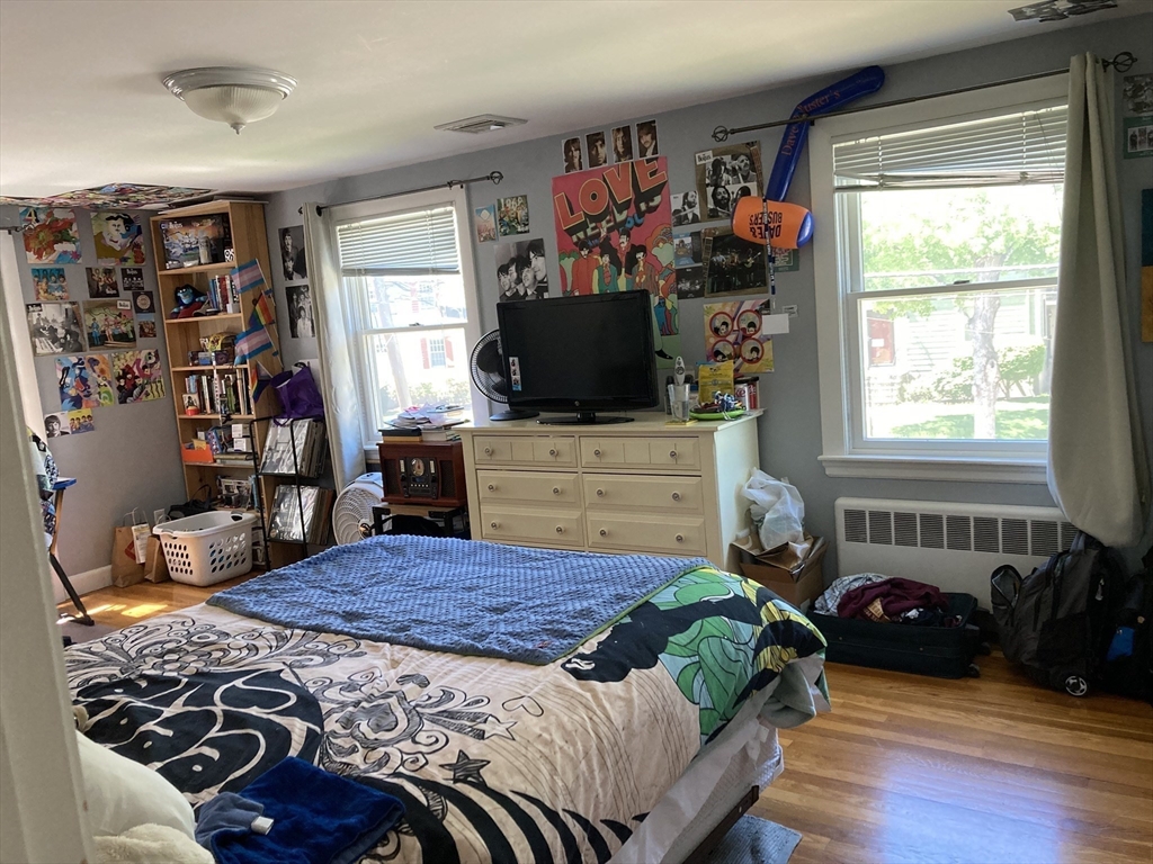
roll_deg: +4.8
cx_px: 576
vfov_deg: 49.7
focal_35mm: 28
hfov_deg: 63.4
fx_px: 933
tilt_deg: -7.0
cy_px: 432
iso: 200
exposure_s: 1/60
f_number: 1.8
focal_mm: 3.99
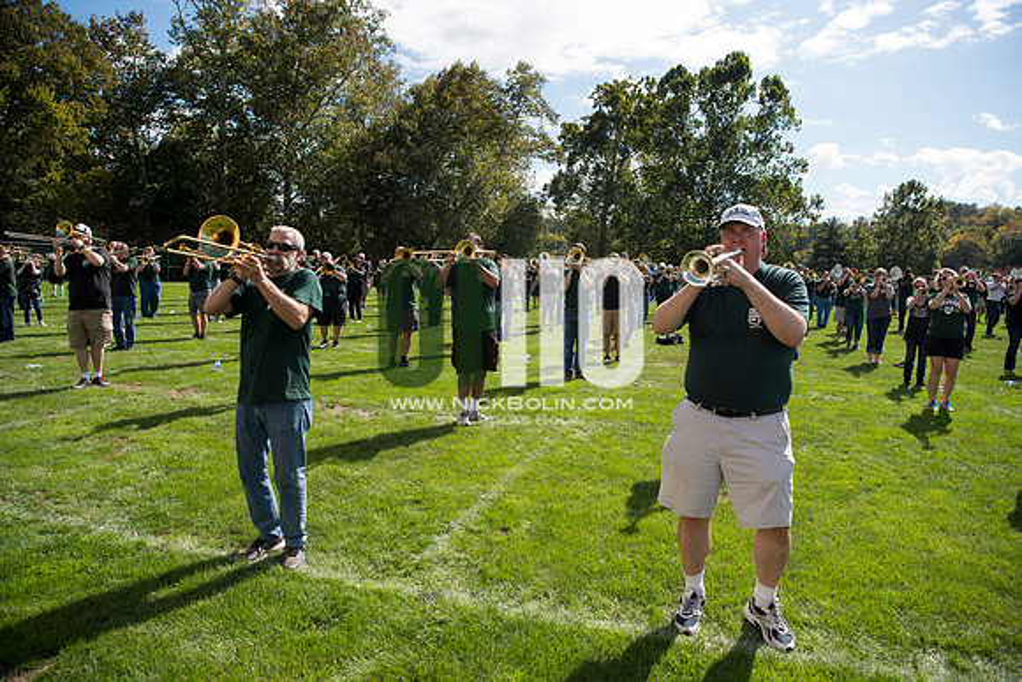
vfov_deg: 53.2
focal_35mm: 24
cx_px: 511
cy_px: 341
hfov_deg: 73.7
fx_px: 681
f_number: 4.5
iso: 250
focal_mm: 24
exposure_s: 1/1600
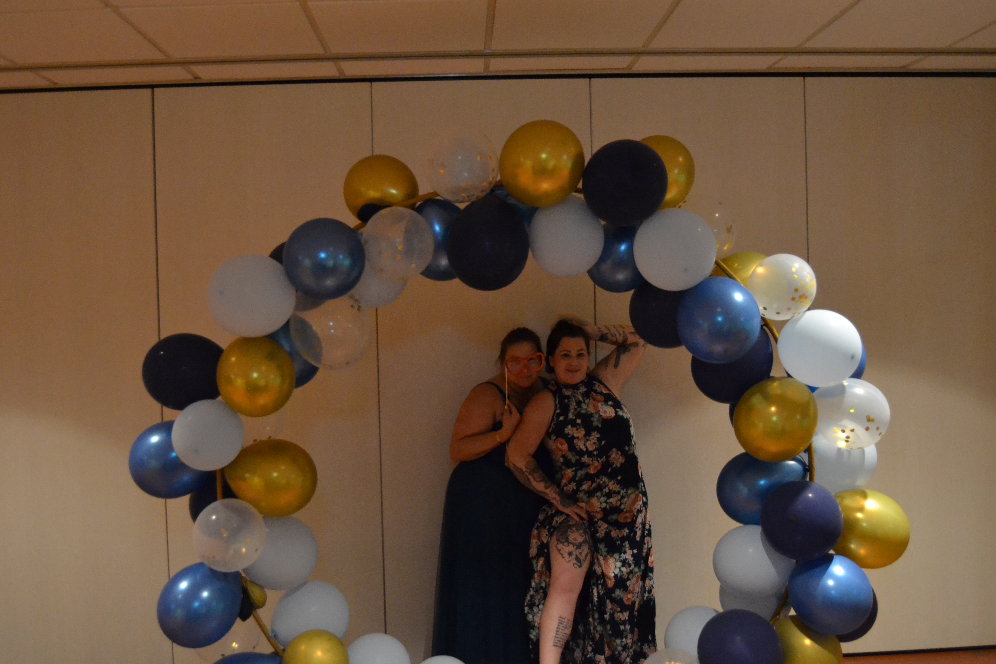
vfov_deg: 42.3
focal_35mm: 31
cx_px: 484
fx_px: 858
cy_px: 336
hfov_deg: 60.3
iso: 3200
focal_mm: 20
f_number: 3.5
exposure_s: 1/50
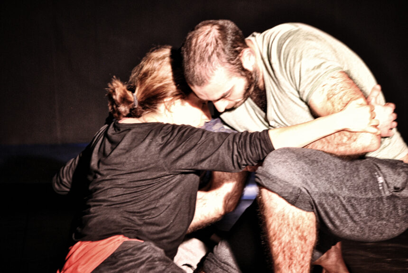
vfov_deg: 8.7
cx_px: 204
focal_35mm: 158
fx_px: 1787
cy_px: 136
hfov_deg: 13.0
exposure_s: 1/8
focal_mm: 105
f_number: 5
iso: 250
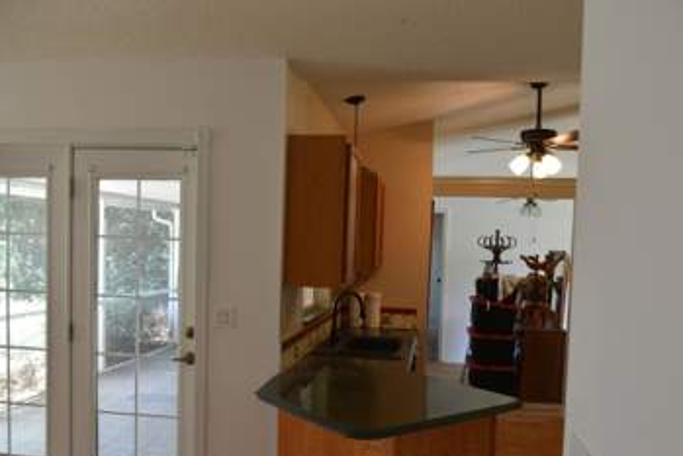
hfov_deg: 57.2
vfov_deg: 39.8
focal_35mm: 33
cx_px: 354
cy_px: 282
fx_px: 626
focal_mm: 24
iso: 640
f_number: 4
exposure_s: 1/60
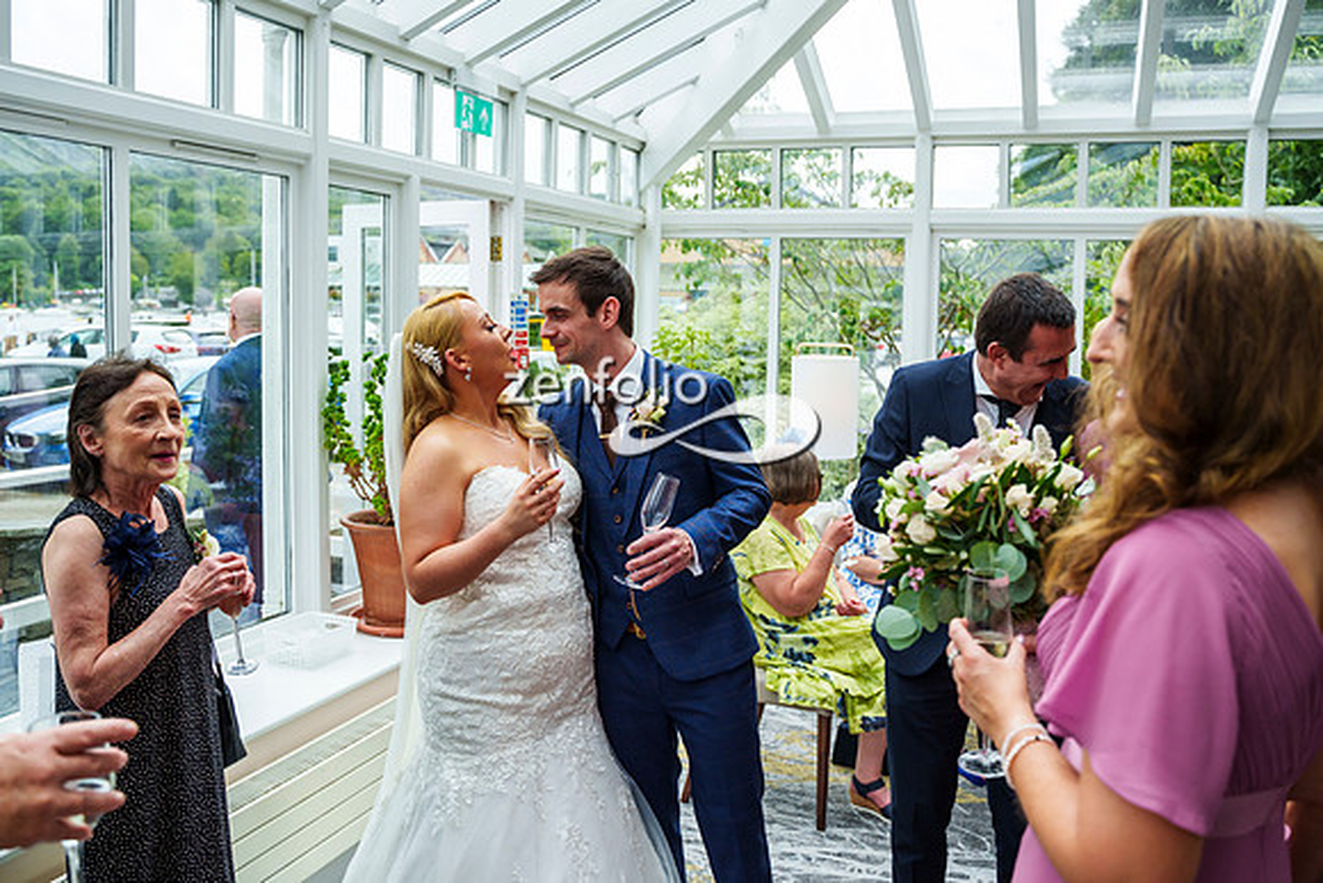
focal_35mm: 32
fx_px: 1194
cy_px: 412
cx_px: 618
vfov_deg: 40.6
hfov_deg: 57.9
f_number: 3.5
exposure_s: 1/3200
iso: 800
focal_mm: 30
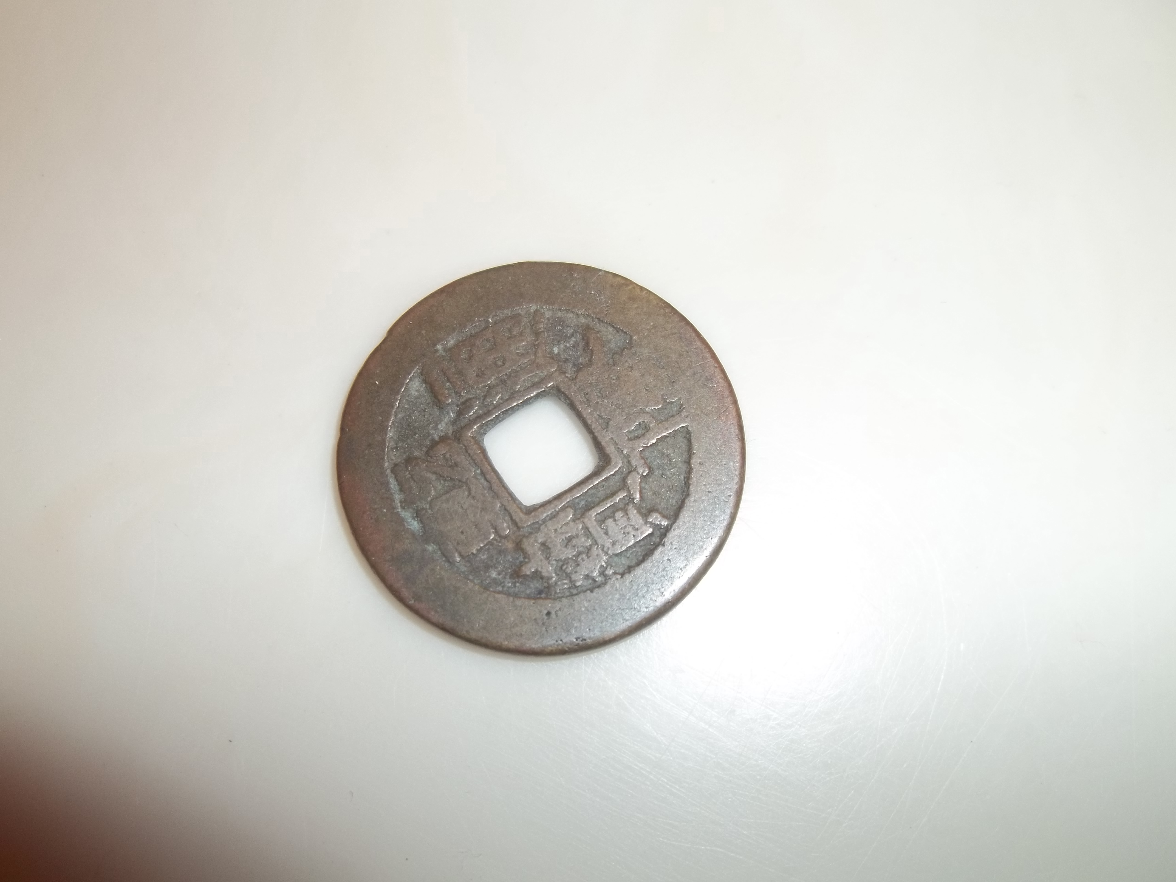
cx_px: 588
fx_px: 1121
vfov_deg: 42.9
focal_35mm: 33
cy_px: 441
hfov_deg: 55.4
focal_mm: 5.9
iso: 64
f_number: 3.3
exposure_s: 1/30
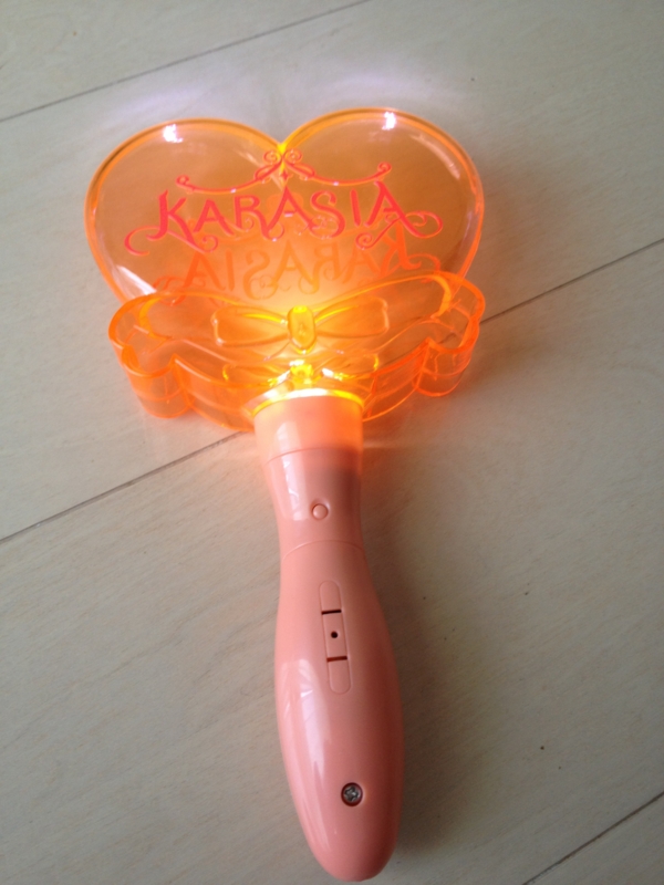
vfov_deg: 52.6
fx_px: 895
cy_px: 442
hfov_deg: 40.7
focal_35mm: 35
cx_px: 332
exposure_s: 1/20
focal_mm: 4.28
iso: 64
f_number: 2.4
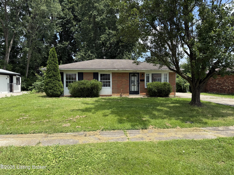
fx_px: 162
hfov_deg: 71.6
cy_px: 88
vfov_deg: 56.8
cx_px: 117
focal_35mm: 24
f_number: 1.78
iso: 80
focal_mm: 6.76
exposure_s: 1/2703
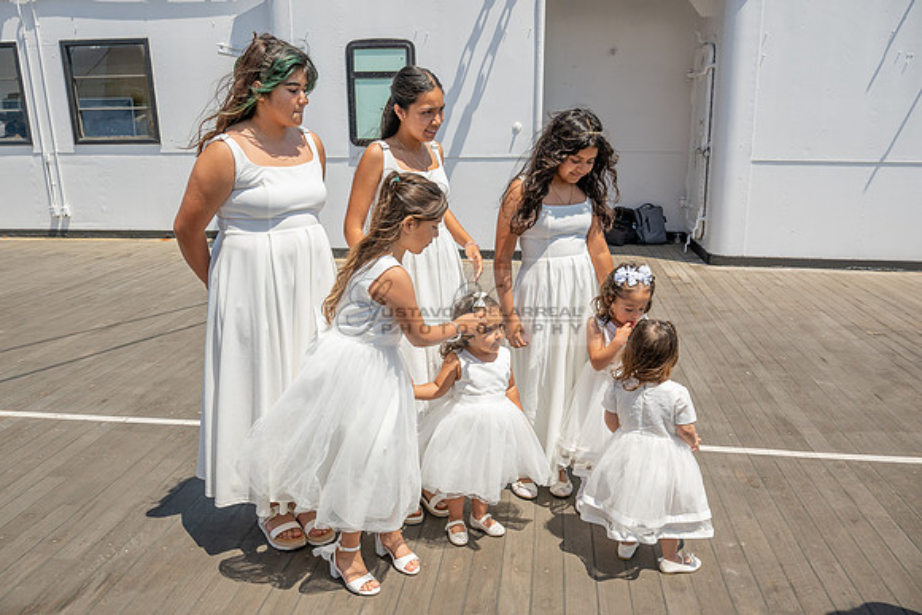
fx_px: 781
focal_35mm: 30
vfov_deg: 43.0
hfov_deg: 61.1
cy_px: 308
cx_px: 461
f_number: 9
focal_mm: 30.5
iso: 200
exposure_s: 1/400
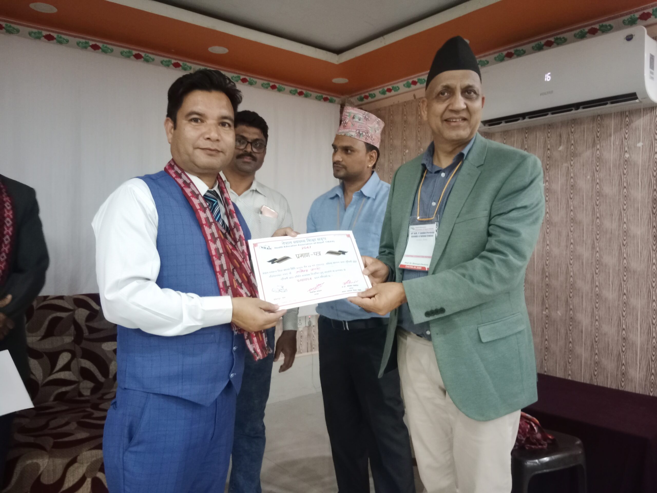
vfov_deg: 53.1
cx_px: 328
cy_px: 246
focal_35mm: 26
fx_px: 493
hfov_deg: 67.3
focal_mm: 3.96
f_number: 1.8
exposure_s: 1/16.7
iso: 3694
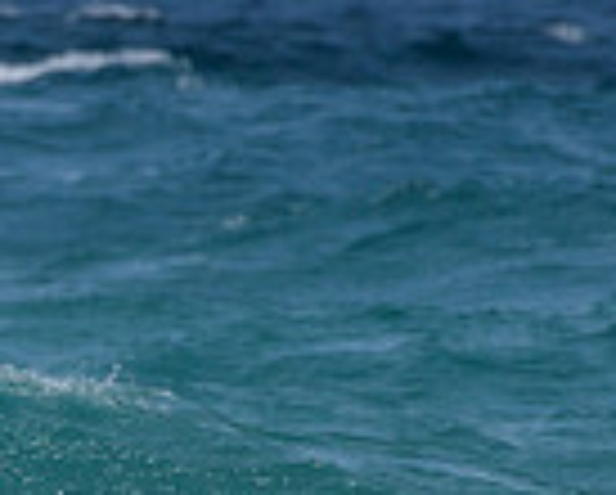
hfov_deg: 0.7
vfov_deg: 0.6
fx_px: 47451
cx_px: -296
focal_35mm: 2599
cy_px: 606
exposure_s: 1/2000
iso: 72
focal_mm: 500
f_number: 5.6
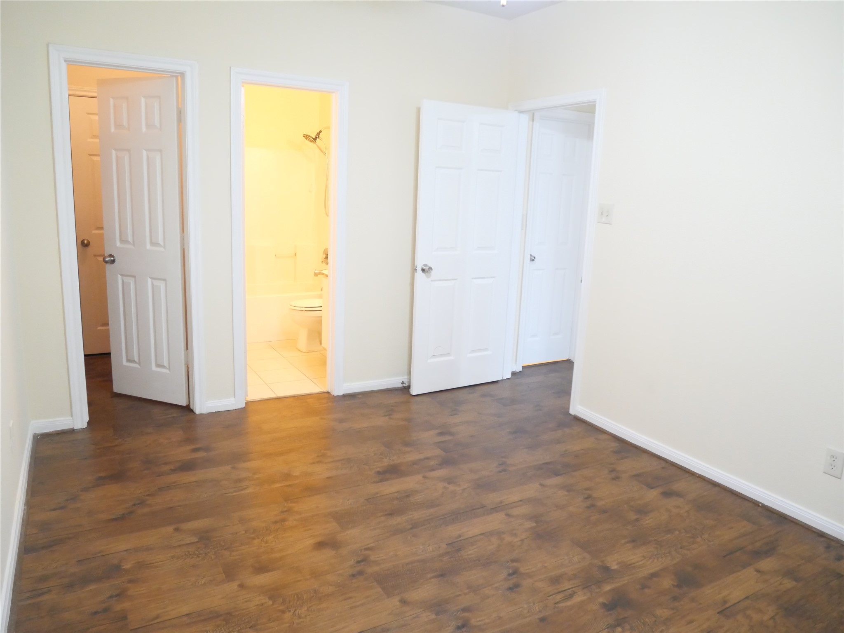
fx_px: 585
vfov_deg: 56.8
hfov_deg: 71.6
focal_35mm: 24
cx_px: 422
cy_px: 316
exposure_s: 1/60
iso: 2500
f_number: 3.5
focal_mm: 12
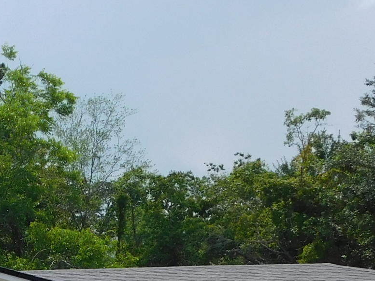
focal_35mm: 116
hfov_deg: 16.2
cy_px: 188
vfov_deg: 12.8
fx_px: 1257
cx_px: -99
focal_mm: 5.3
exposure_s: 1/500
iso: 125
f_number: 6.4
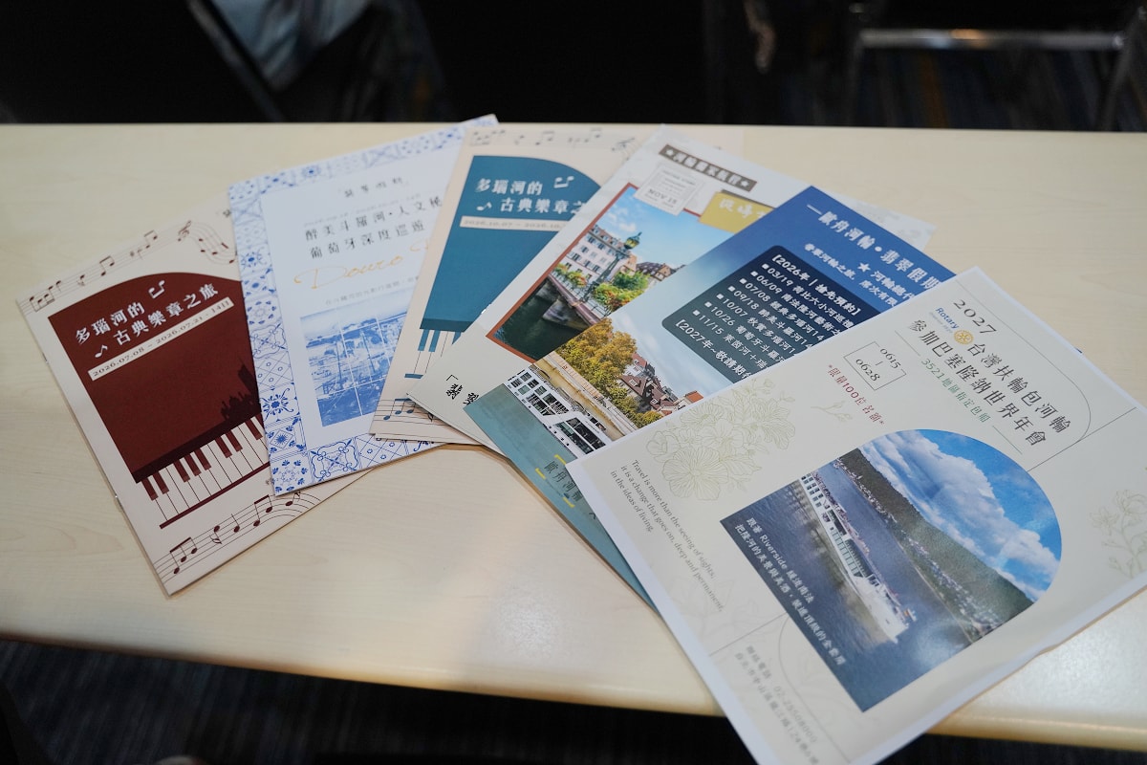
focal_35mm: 29
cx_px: 574
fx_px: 924
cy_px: 382
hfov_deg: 63.7
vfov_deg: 45.0
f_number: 3.2
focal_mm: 29
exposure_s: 1/160
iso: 1600
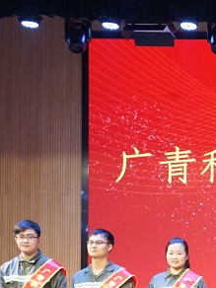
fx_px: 1015
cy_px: 321
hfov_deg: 11.0
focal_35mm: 122
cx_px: 445
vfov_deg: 15.7
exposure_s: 1/60
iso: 5000
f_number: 11
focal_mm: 37
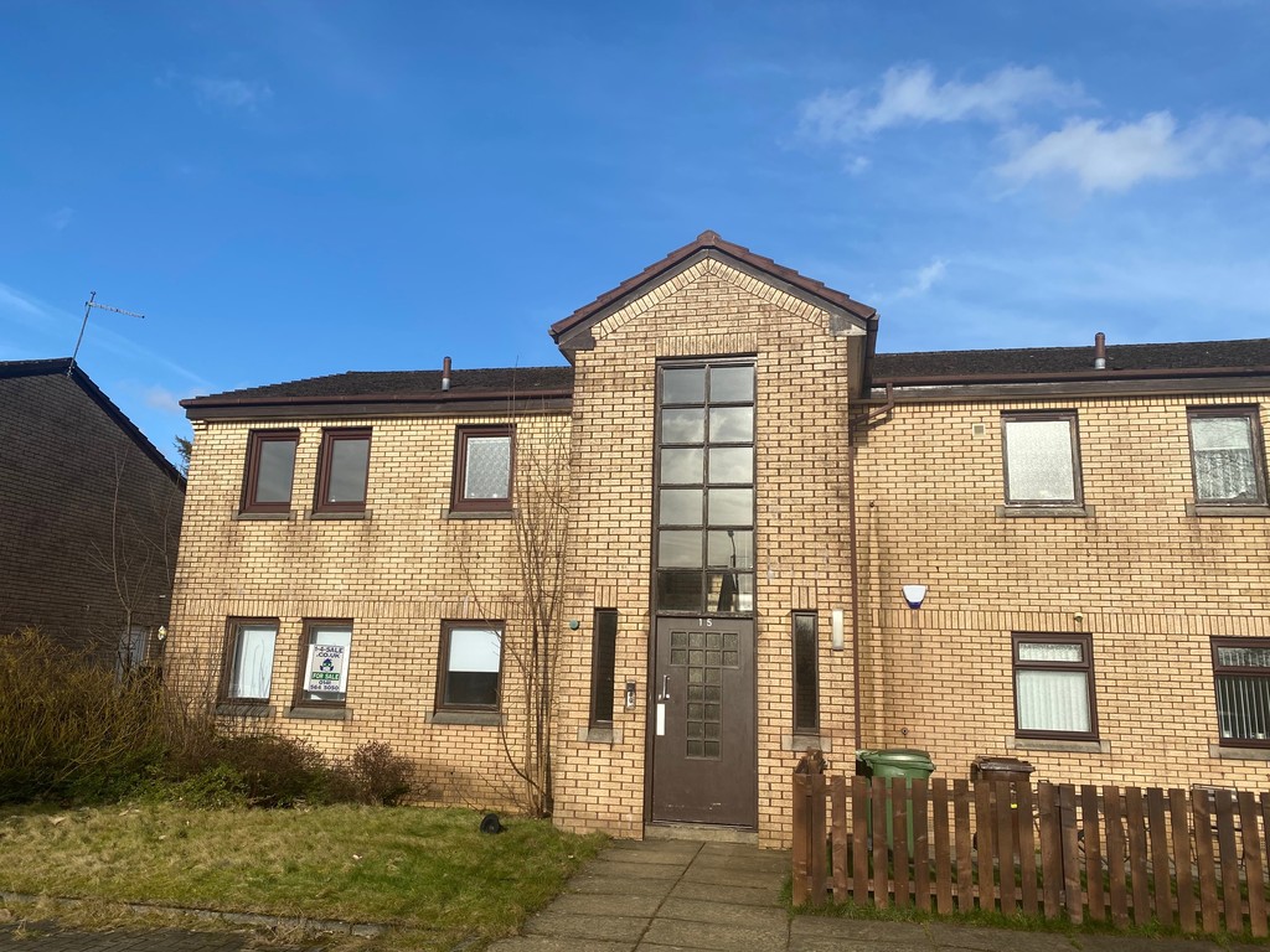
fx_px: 954
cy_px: 476
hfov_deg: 67.3
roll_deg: -1.7
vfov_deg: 53.1
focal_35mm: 26
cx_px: 635
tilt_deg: +13.1
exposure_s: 1/2571
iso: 32
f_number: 1.8
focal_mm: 4.25
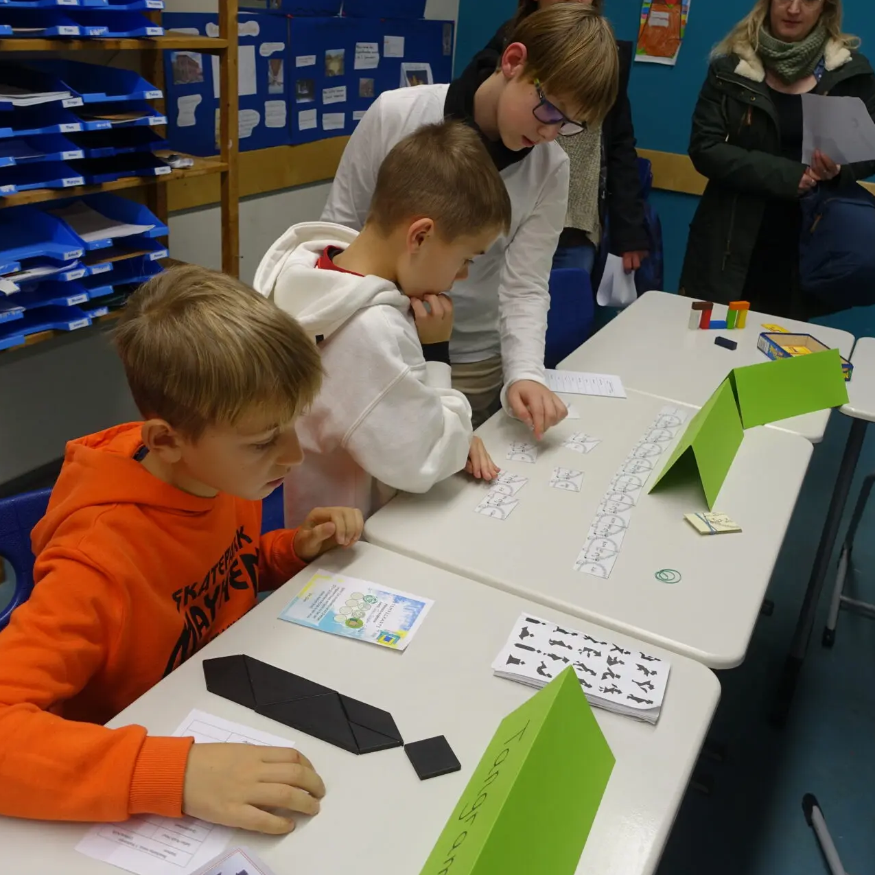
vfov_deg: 50.9
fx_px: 915
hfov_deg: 51.1
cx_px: 435
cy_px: 376
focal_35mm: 32
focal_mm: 8.8
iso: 125
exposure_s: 1/60
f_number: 2.8
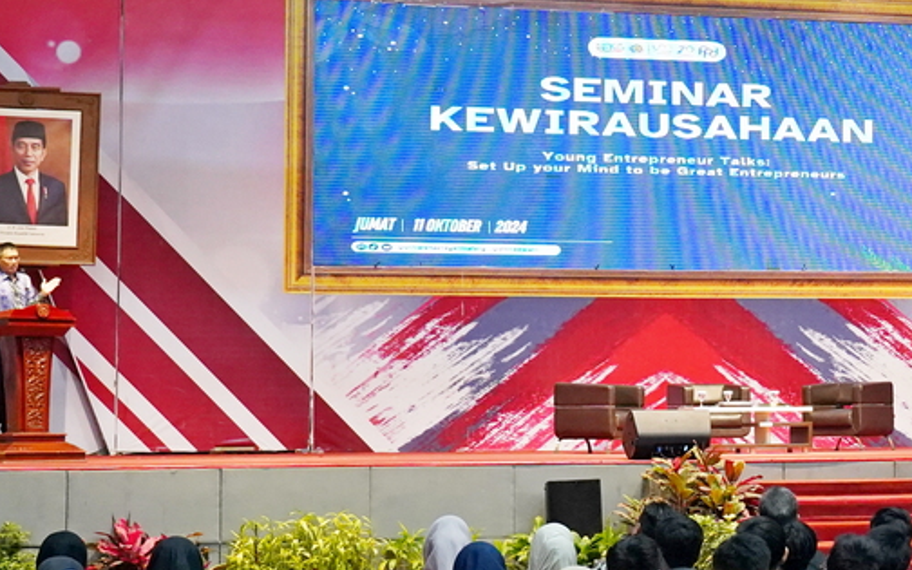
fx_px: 2187
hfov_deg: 23.4
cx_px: 664
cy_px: 259
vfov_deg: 14.8
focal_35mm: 88
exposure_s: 1/160
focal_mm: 29
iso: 5000
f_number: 4
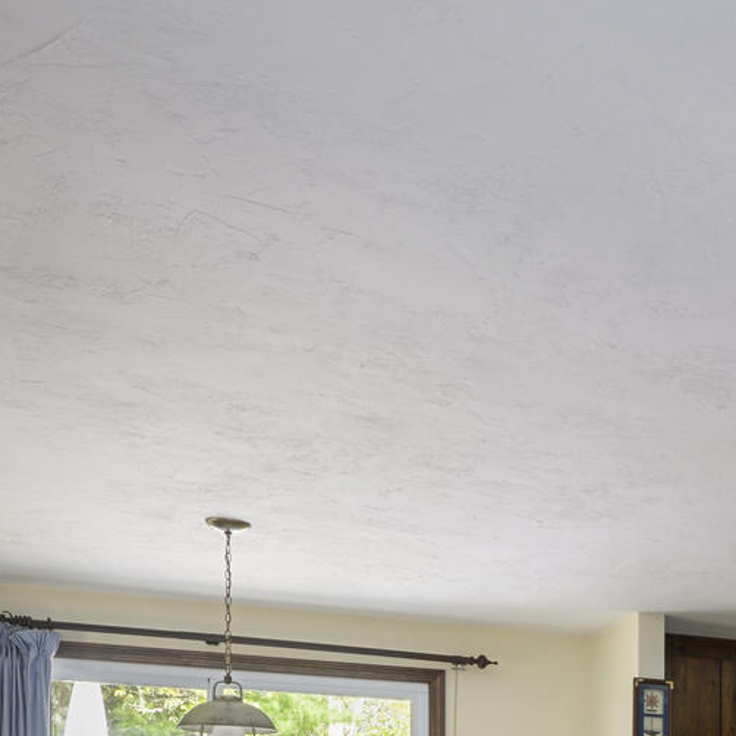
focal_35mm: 52
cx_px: 921
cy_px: 871
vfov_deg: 28.7
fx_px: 1251
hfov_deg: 27.9
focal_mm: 16
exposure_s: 1/2
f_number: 8
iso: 200
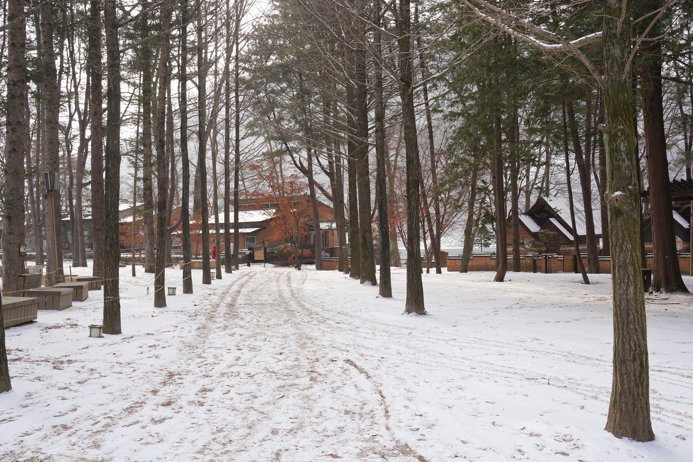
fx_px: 789
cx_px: 346
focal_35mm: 41
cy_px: 231
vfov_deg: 32.6
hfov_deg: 47.4
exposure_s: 1/100
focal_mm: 41
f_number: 14
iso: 400
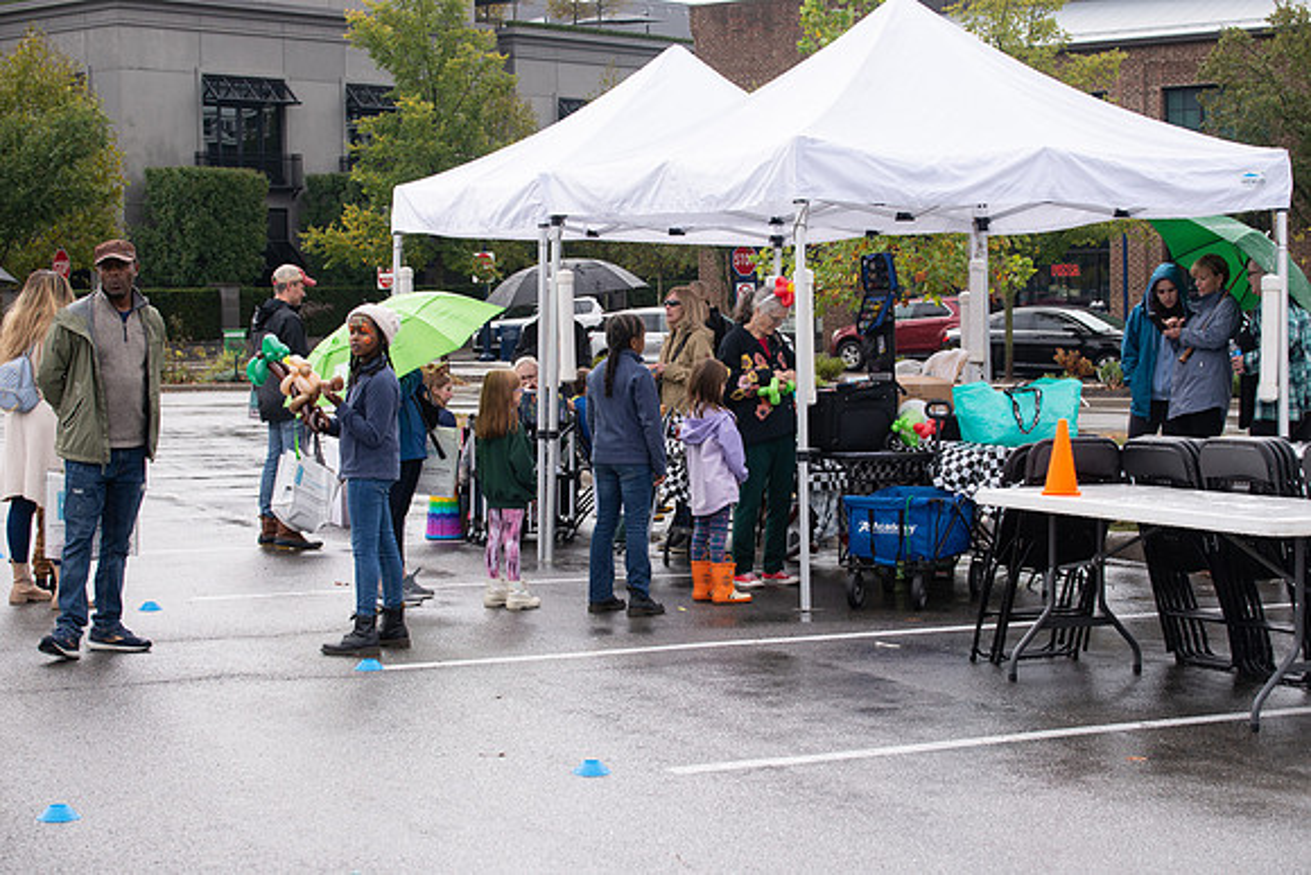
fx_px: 2550
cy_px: 438
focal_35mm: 70
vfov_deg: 19.5
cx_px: 656
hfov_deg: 28.8
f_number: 8
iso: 400
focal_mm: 70
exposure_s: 1/640
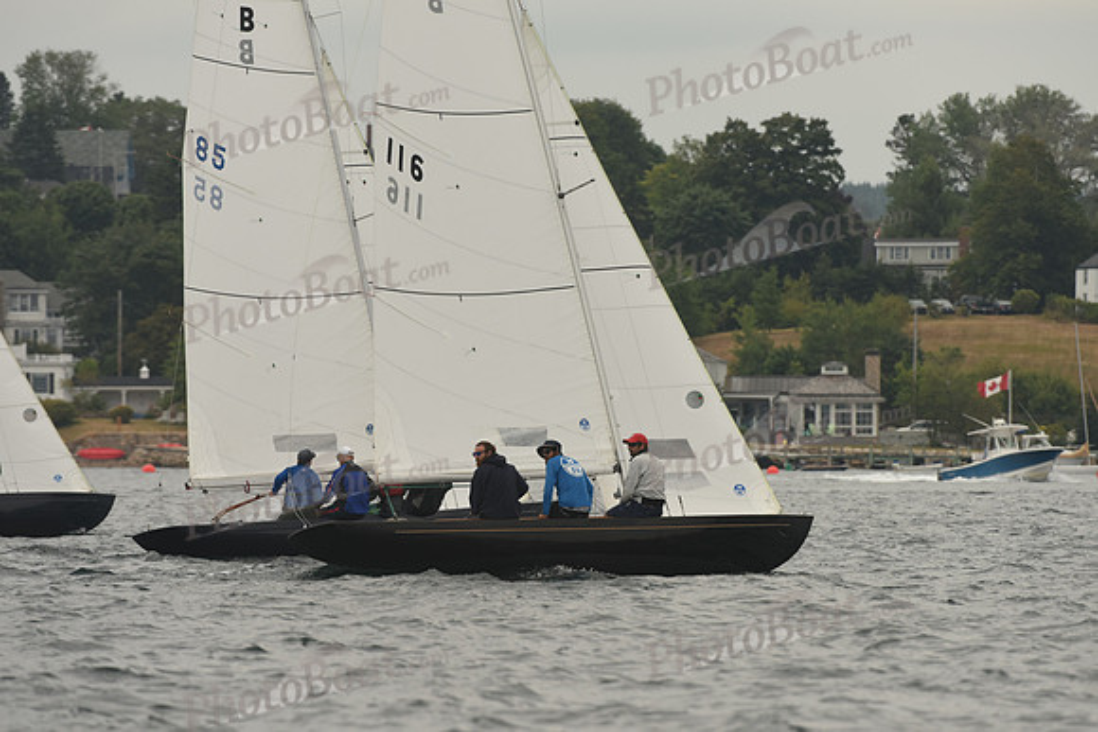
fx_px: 12202
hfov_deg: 5.2
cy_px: 366
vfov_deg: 3.4
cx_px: 549
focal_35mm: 400
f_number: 6.3
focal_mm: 400
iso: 400
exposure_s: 1/1000
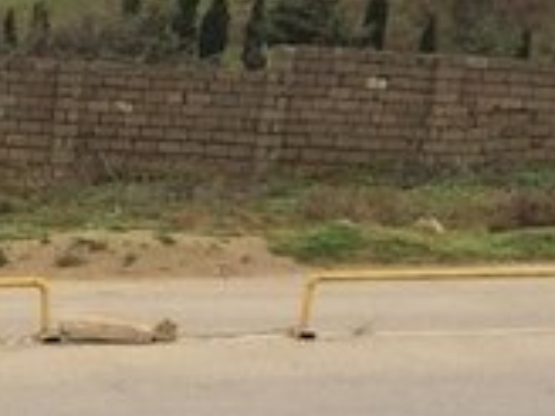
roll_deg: -4.6
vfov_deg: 11.4
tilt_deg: -18.6
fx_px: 1876
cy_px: 834
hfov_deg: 15.4
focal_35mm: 117
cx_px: -294
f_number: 2.2
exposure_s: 1/391
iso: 40
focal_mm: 4.15
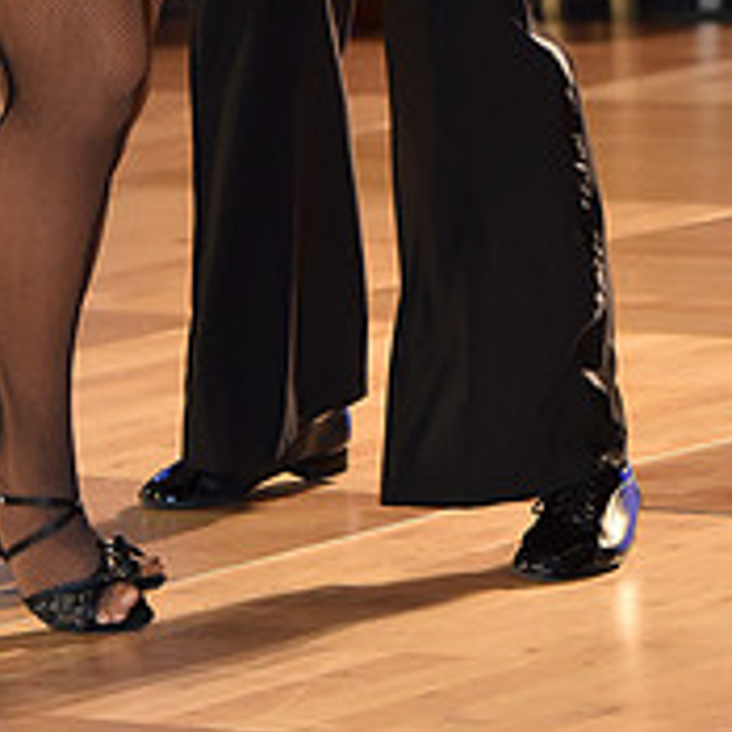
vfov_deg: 5.1
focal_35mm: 339
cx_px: 182
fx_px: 8110
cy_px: -289
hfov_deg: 5.2
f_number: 5
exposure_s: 1/250
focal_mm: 120
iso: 2000
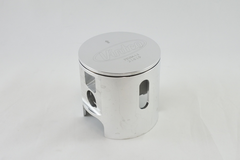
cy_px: 80
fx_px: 260
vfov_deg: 34.2
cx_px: 120
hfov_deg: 49.5
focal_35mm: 39
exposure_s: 1/200
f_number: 4.2
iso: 400
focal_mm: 14.7
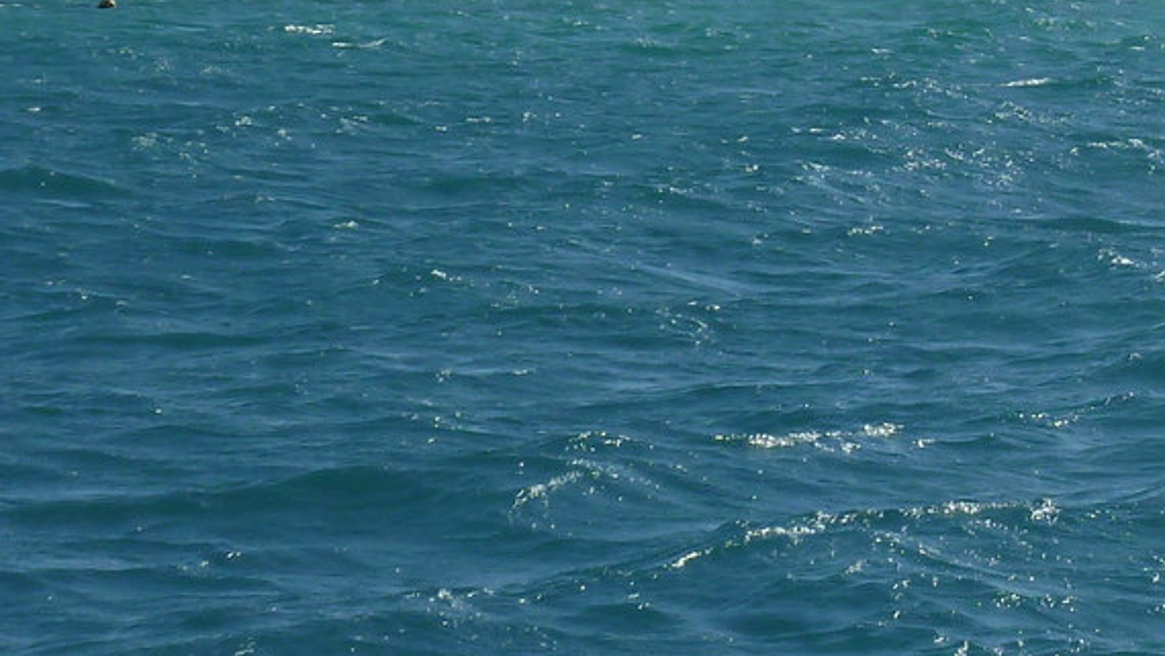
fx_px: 6798
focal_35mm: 220
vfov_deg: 5.5
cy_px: -172
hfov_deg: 9.7
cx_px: 1096
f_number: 5.6
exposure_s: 1/640
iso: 125
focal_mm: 11.9
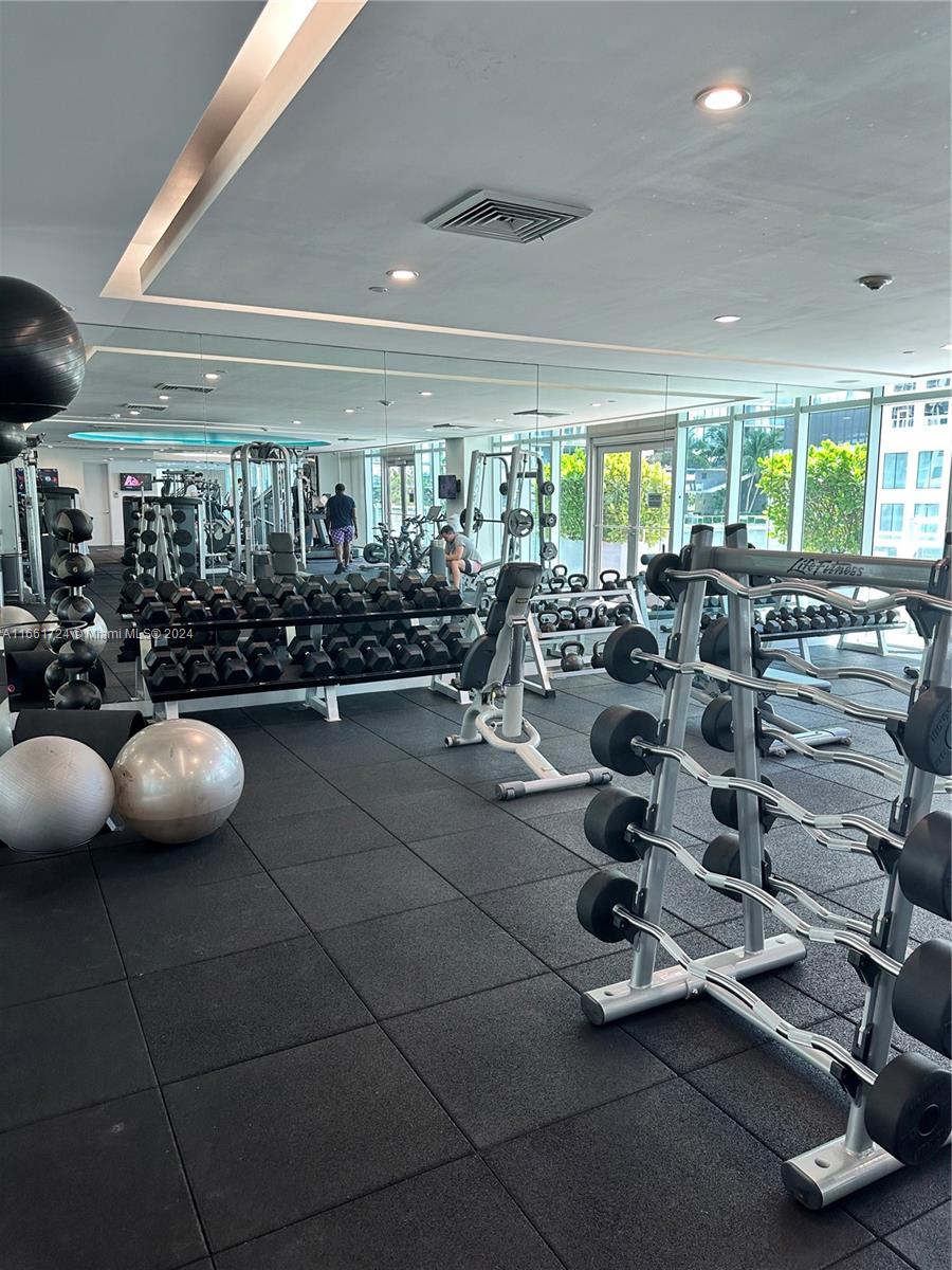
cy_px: 635
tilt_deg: -7.5
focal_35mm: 24
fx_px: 880
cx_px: 476
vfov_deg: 71.6
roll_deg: -1.1
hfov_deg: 56.8
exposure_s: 1/120
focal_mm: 6.86
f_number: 1.78
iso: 125
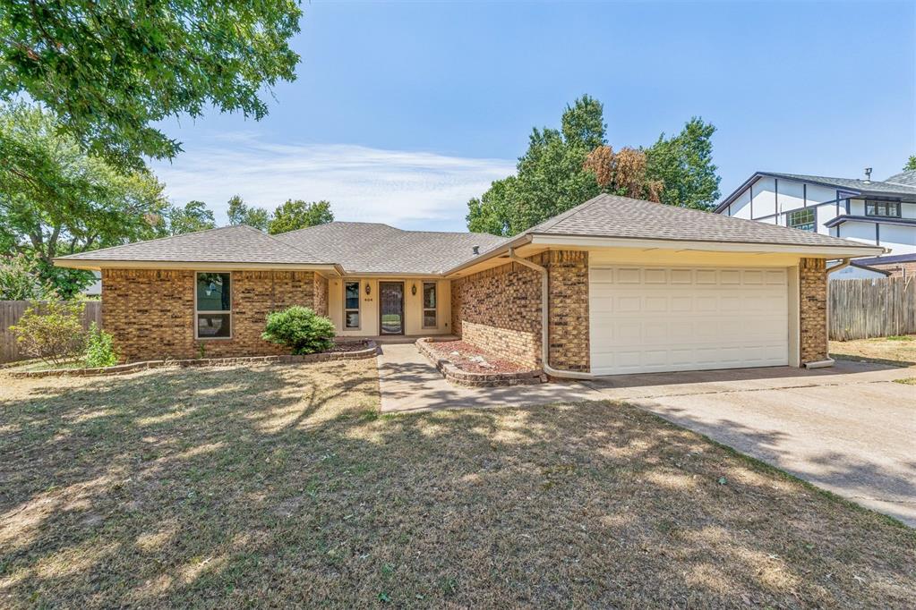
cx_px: 458
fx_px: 382
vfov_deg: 77.3
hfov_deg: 100.4
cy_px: 305
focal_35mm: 15
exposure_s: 1/500
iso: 200
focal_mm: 10
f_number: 8
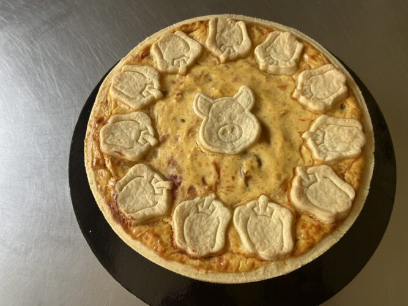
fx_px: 306
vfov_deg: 53.0
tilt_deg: -68.2
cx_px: 204
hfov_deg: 67.3
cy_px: 153
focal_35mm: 26
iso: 80
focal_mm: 4.25
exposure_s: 1/122
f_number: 1.8
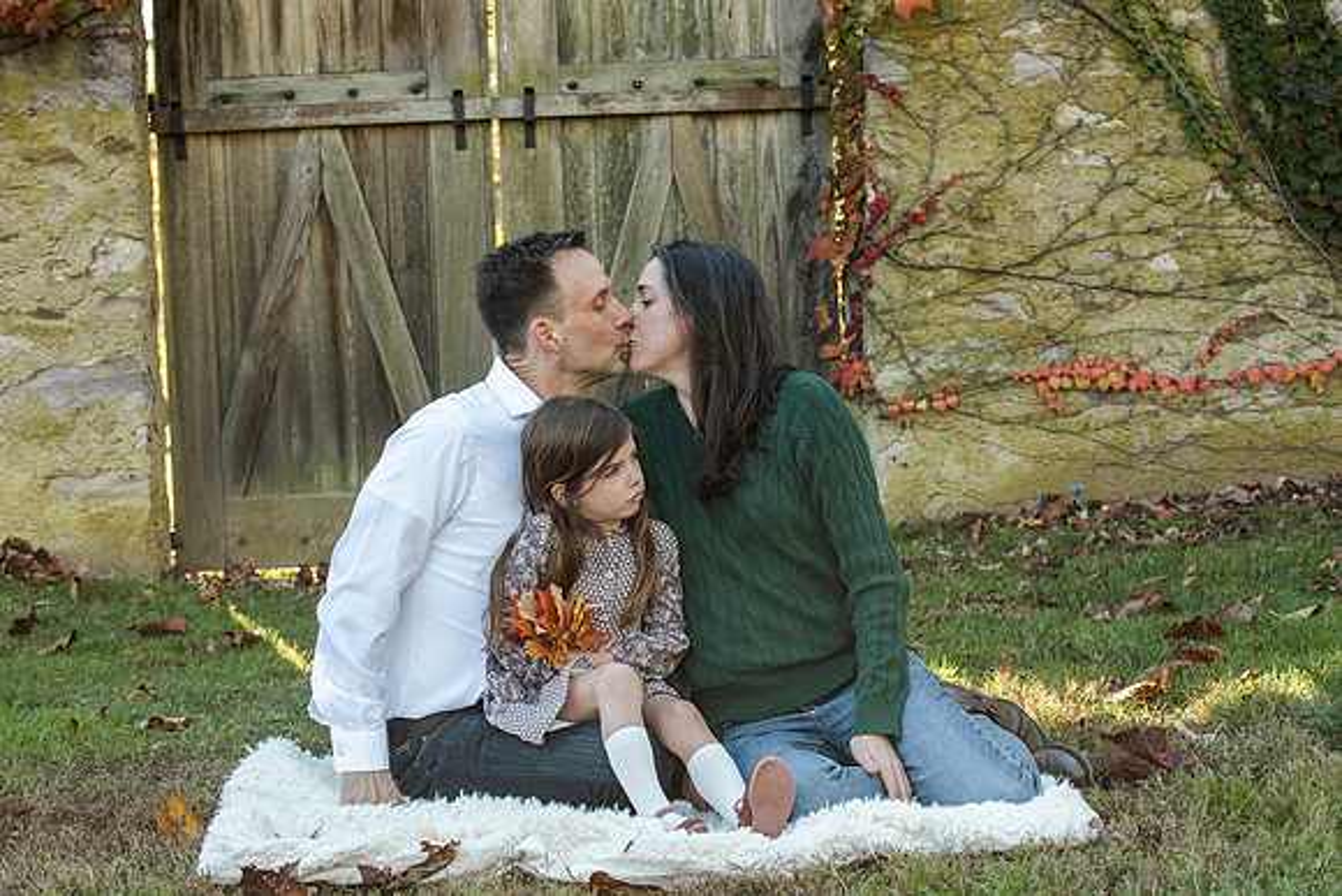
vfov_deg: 18.9
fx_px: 2684
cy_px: 453
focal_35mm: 72
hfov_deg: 28.1
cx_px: 685
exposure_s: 1/125
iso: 500
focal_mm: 70
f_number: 8
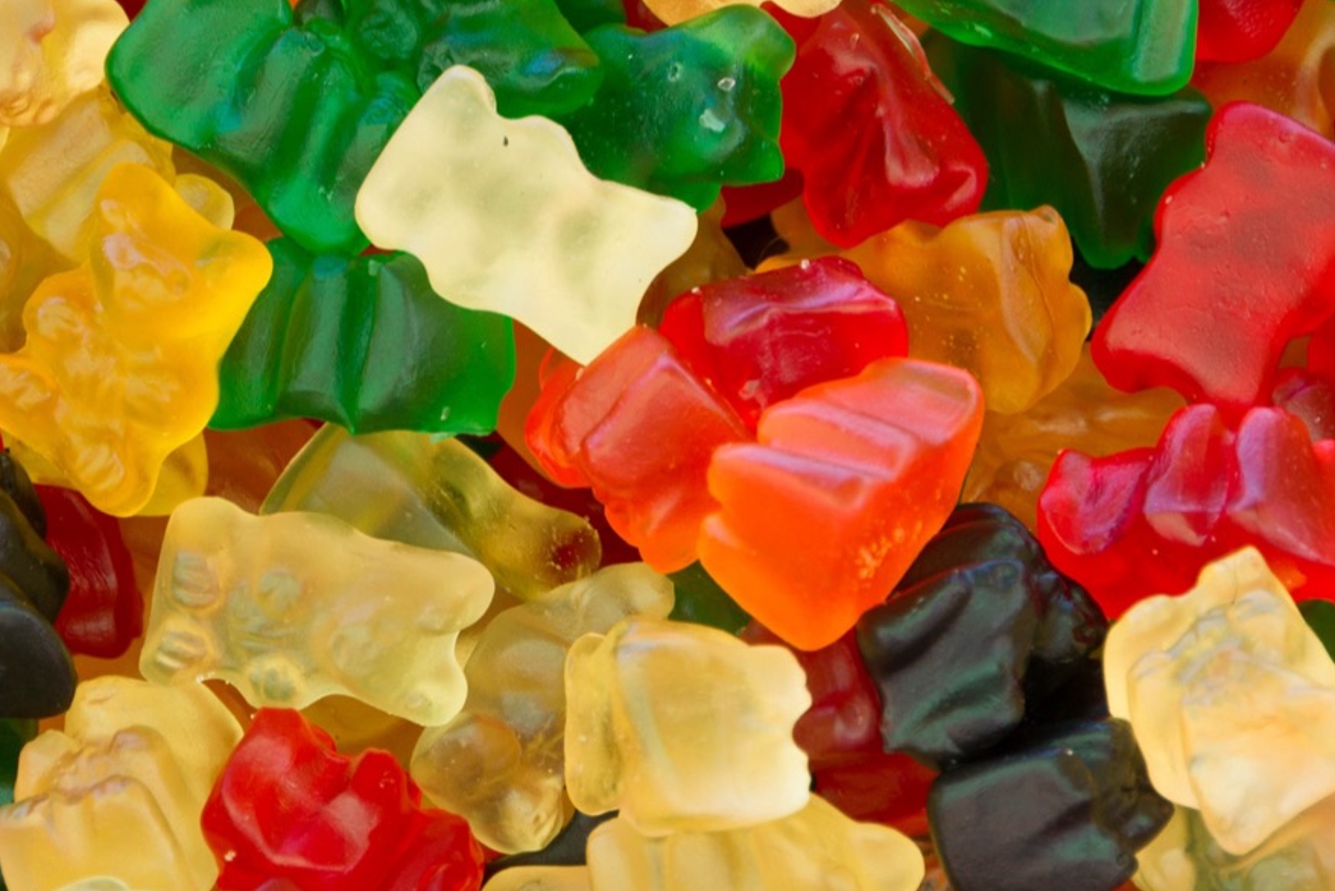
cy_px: 208
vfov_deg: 5.0
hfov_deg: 7.5
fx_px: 10127
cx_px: 366
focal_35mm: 273
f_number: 7.1
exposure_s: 1/25
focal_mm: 100
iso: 200
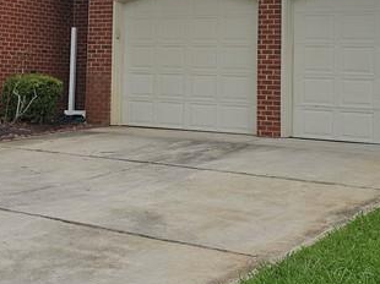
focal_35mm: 76
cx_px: 109
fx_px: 834
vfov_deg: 18.9
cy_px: 5
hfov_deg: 25.5
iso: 10
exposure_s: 1/320
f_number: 1.7
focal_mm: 6.3
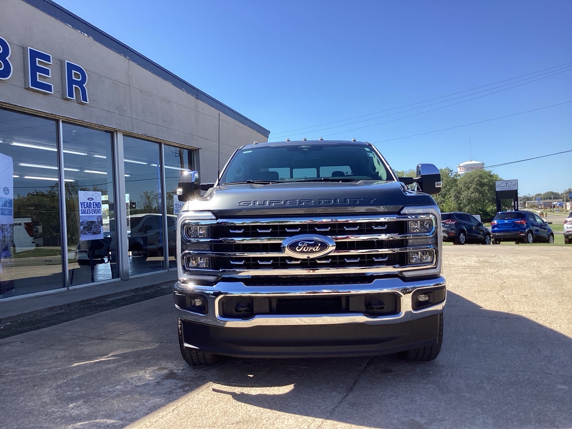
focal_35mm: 31
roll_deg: +2.9
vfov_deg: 45.4
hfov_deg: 58.4
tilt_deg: -0.3
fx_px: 512
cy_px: 214
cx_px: 286
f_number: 2.4
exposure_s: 1/791
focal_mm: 3.3
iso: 25
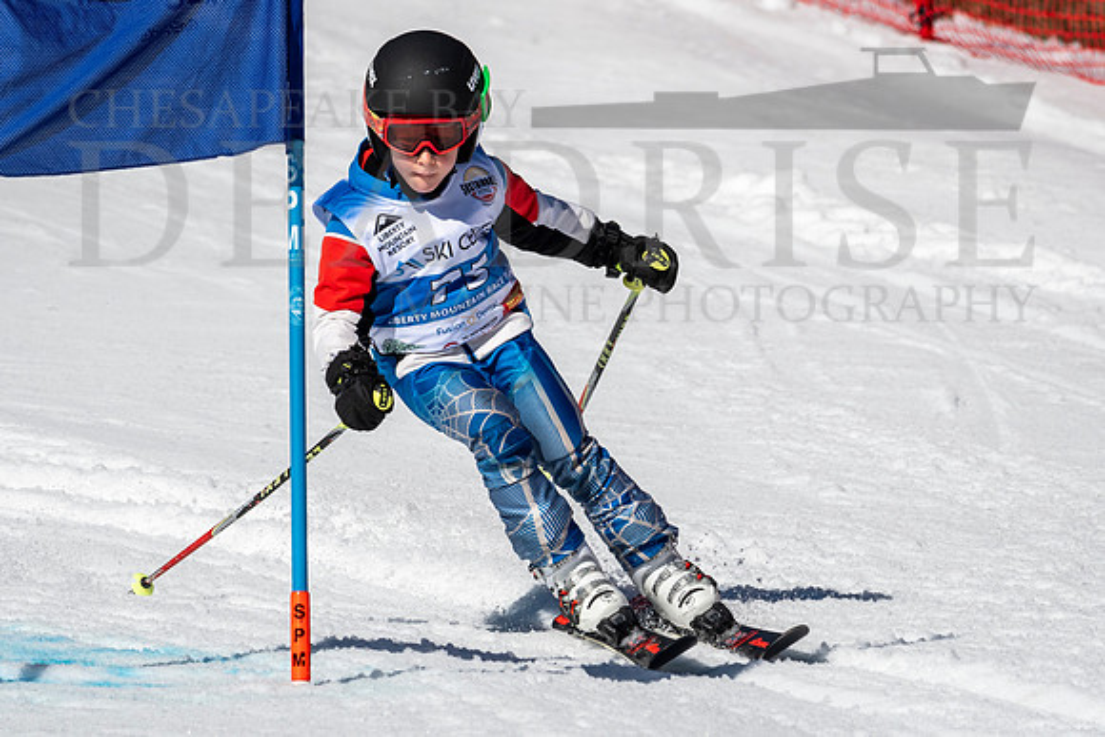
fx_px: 24325
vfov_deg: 1.7
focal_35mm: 792
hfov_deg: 2.6
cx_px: 450
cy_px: 373
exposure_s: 1/2000
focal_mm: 400
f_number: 8
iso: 200
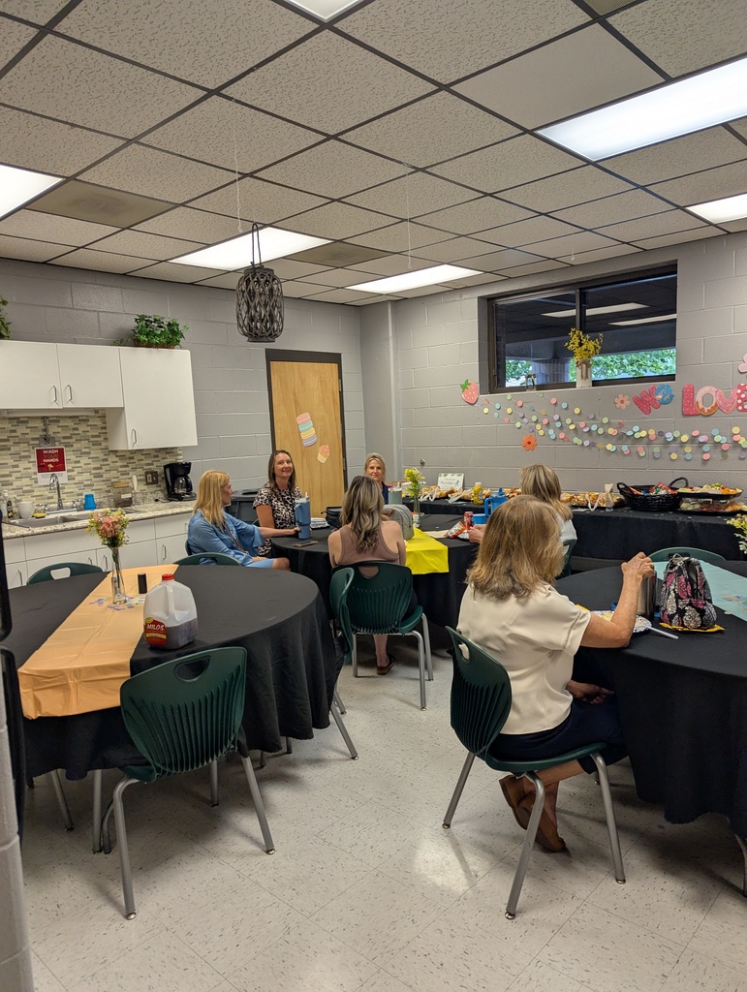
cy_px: 496
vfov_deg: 71.5
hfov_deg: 56.9
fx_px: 689
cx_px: 374
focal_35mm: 24
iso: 60
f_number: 1.85
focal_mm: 6.81
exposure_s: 1/120
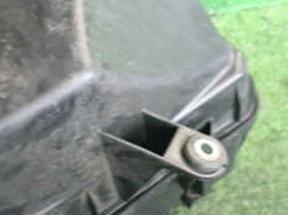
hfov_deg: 23.5
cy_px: 52
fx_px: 649
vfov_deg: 18.7
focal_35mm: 78
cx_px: -26
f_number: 2.3
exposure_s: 1/30
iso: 640
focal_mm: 5.4
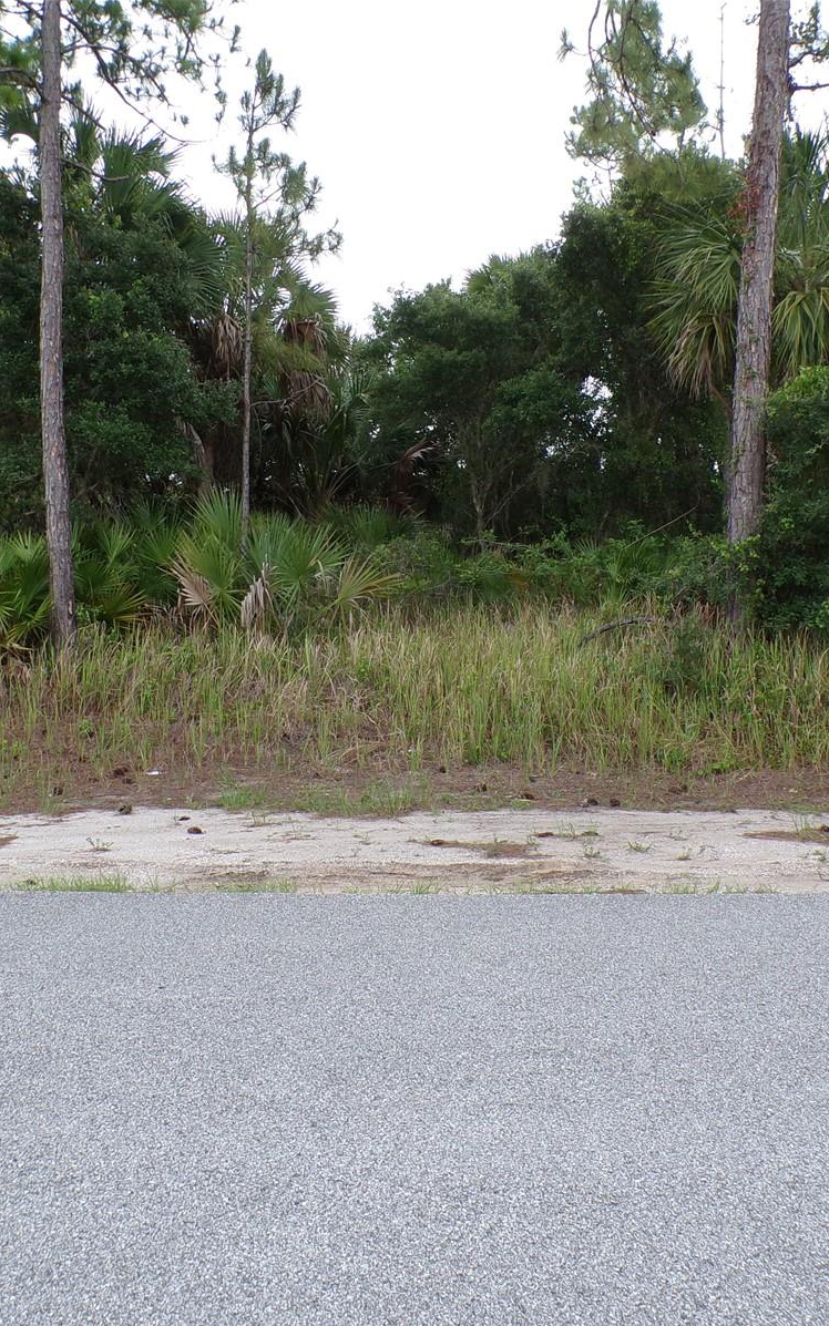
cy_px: 664
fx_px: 1229
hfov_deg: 37.0
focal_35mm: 34
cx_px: 530
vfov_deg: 56.7
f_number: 4.4
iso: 100
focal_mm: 4.3
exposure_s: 1/150
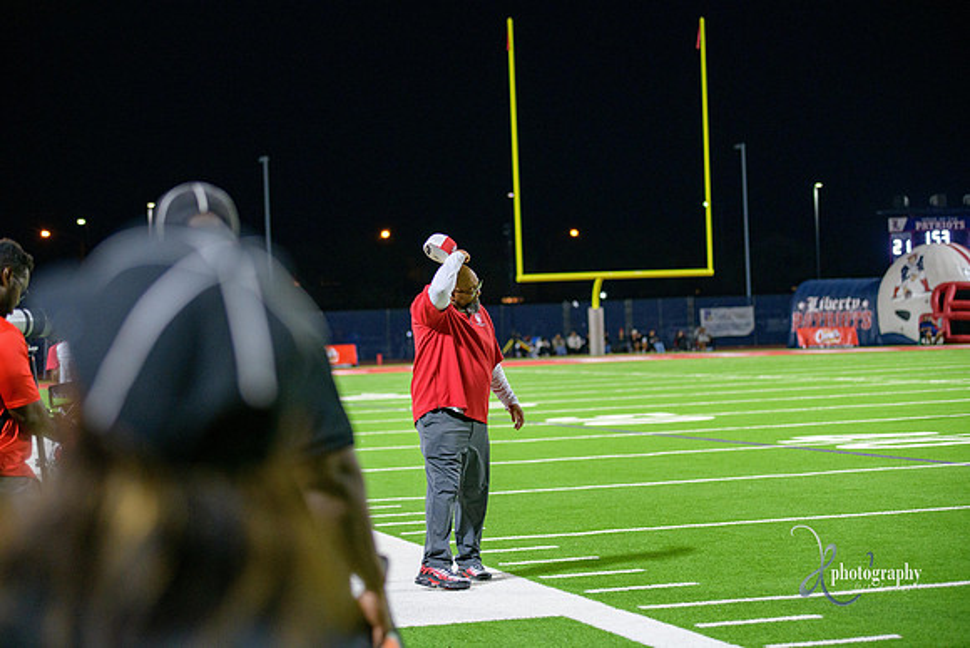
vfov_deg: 14.4
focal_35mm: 95
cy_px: 324
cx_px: 485
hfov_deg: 21.5
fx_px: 2560
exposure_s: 1/320
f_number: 2.8
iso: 2000
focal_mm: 95
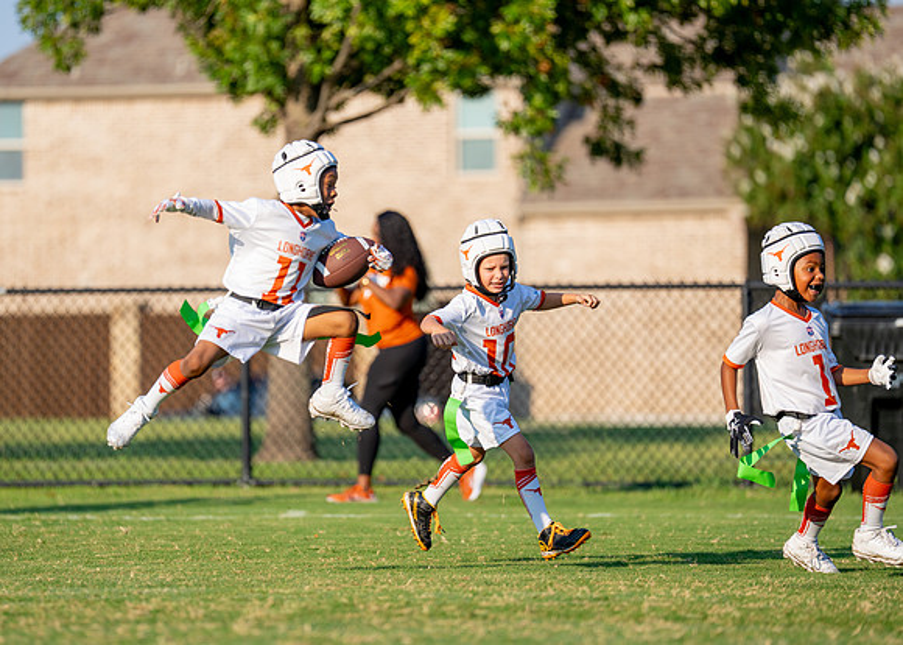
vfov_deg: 6.4
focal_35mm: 225
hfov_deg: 8.9
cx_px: 400
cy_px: 341
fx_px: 5774
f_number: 2.8
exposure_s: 1/2000
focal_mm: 200
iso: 200
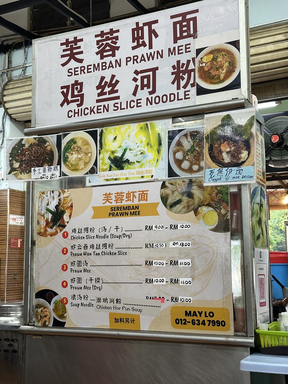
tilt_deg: +8.4
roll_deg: -0.6
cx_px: 144
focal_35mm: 48
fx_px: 532
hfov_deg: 30.3
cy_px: 192
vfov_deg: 39.7
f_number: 1.78
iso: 80
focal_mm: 6.86
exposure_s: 1/50
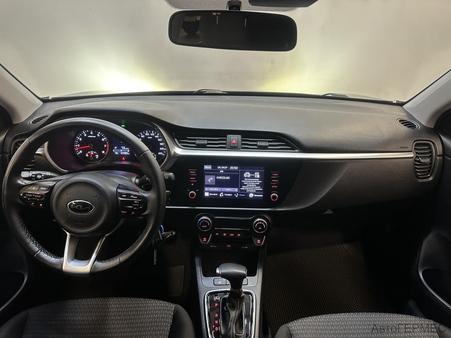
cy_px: 169
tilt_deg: -25.1
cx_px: 226
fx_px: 313
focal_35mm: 24
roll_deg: -1.4
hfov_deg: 71.6
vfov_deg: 56.8
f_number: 1.78
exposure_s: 1/50
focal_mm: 6.86
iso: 250
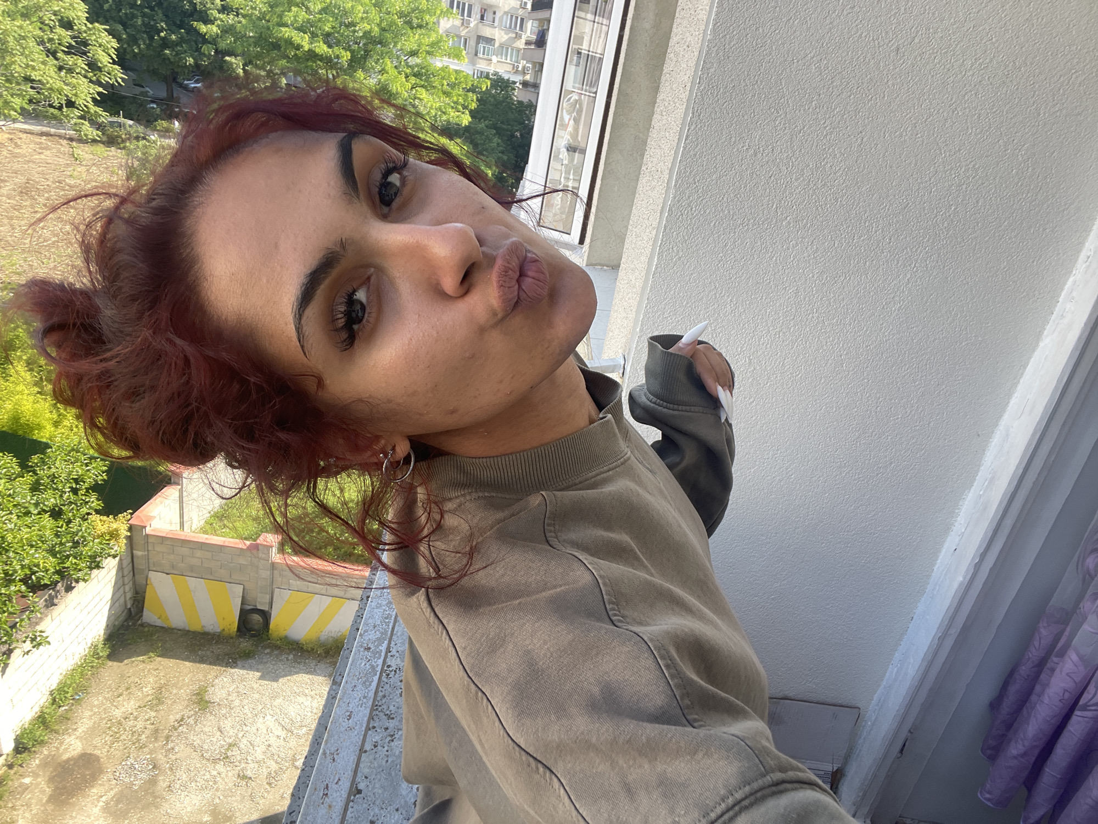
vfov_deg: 58.9
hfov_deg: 73.9
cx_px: 549
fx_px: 730
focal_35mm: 23
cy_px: 412
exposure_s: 1/121
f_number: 2.2
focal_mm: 2.71
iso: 25
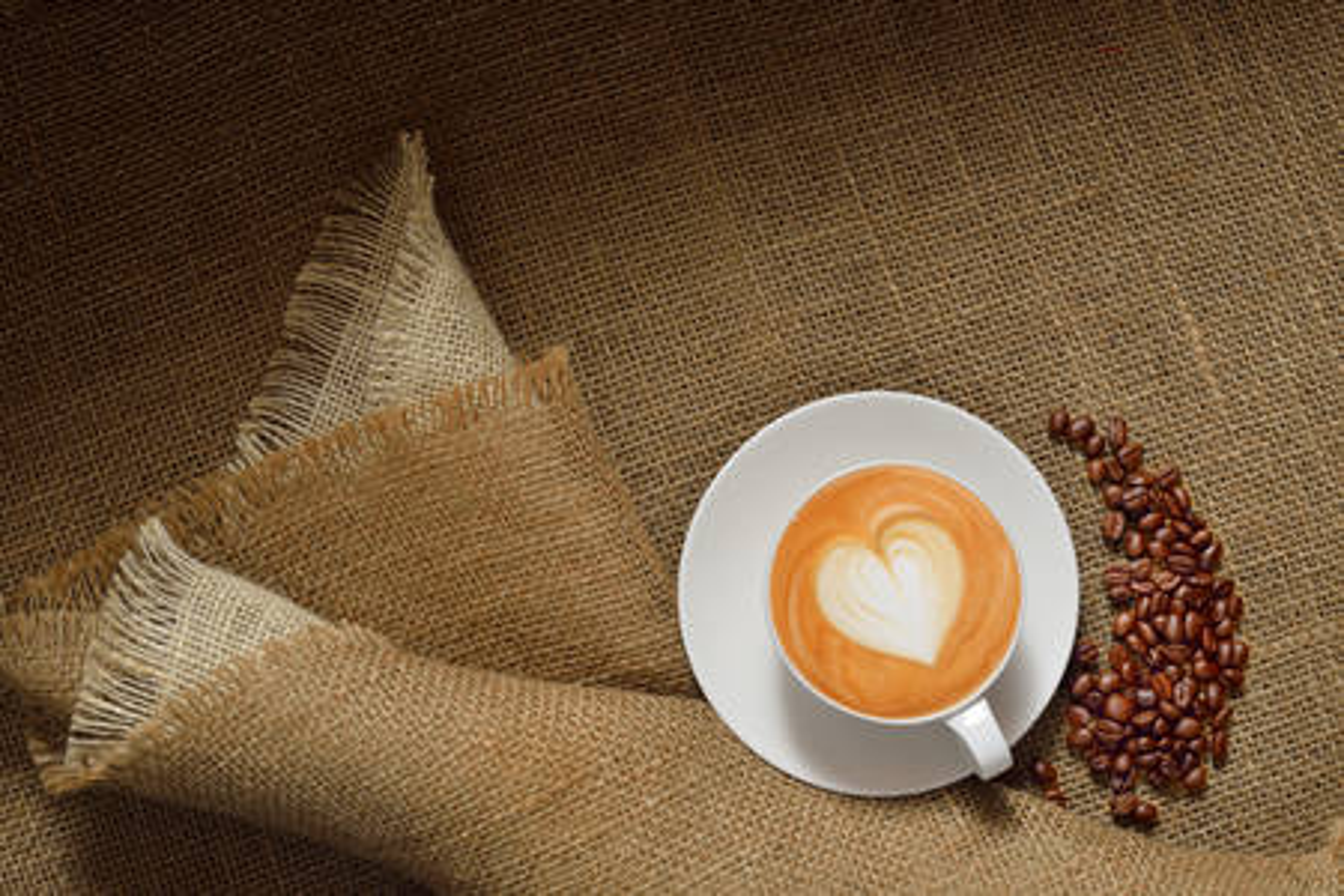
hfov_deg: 39.6
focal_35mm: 50
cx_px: 672
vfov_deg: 27.0
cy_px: 448
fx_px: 1867
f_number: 8
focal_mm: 50
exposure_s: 1/200
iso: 100
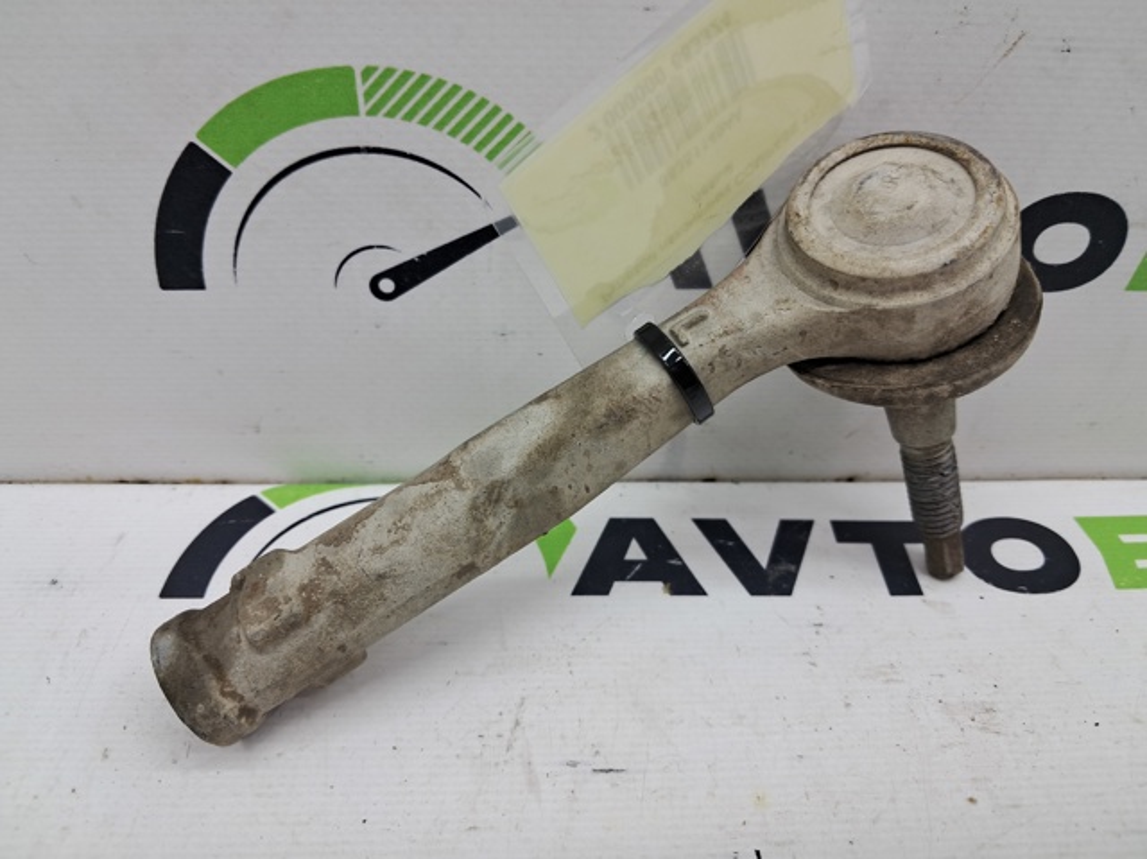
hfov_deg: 65.4
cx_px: 574
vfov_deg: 51.3
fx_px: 894
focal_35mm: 27
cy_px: 430
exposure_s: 1/60
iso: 50
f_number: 1.8
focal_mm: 4
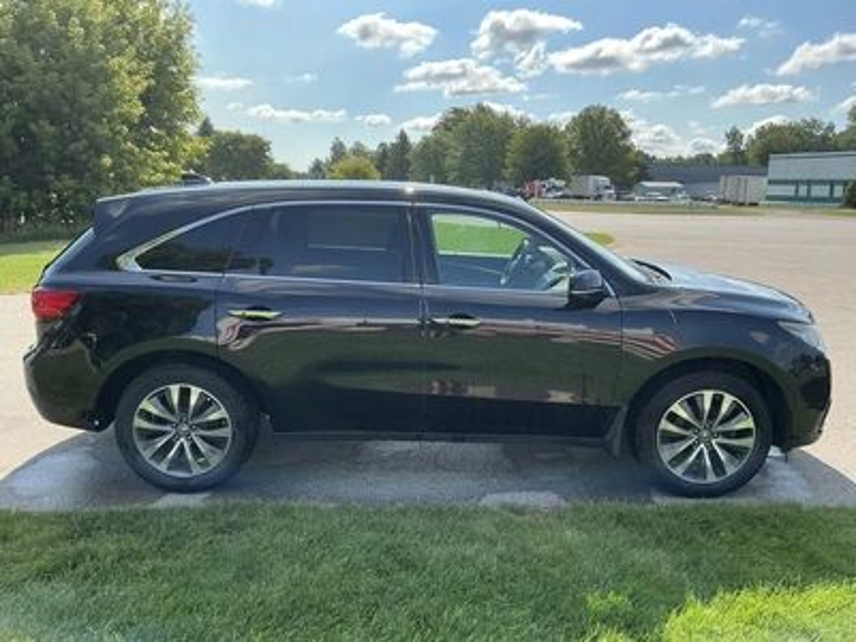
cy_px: 321
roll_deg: -1.5
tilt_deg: -9.1
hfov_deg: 63.4
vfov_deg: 49.7
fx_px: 692
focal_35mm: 28
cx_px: 428
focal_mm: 3
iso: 25
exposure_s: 1/1015
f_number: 1.8
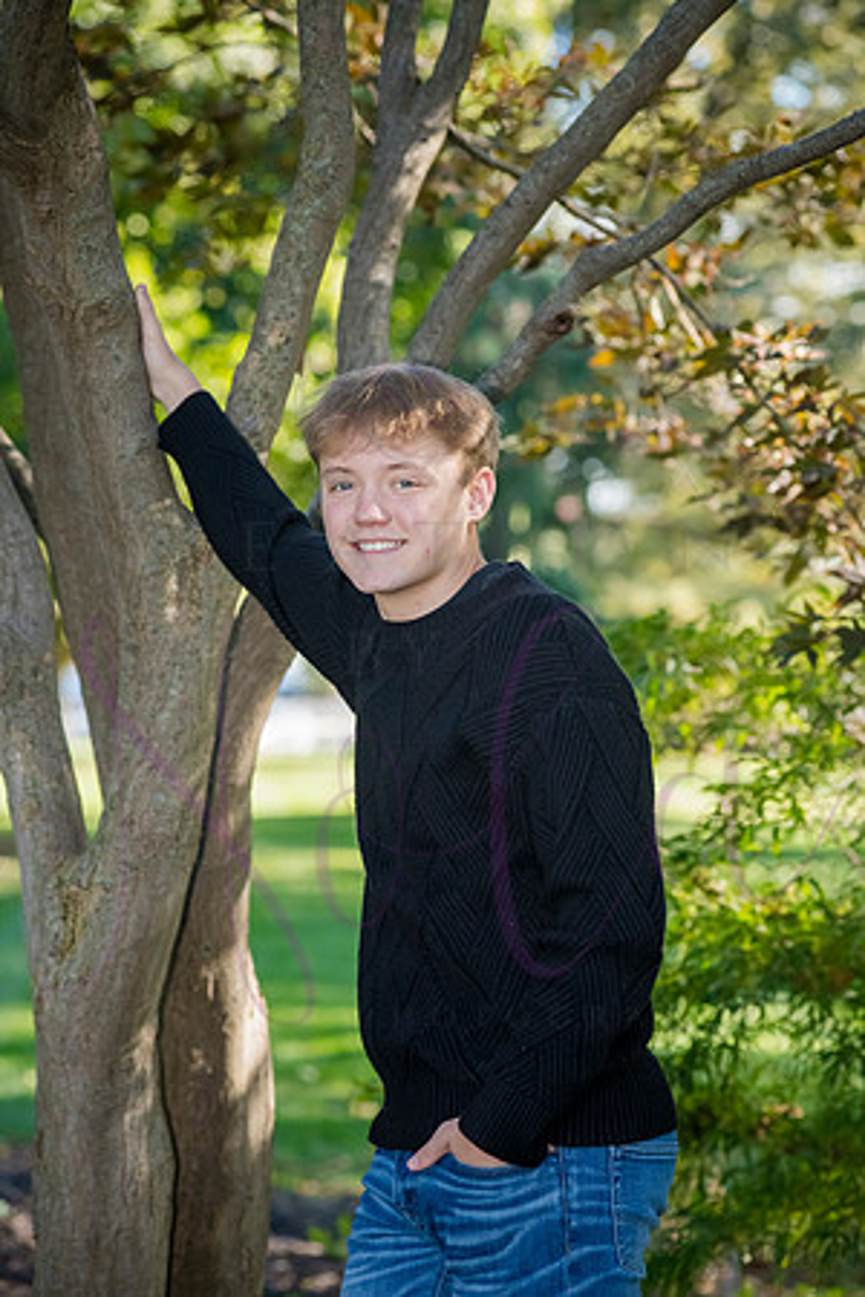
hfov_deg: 11.4
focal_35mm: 120
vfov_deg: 17.1
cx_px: 432
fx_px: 4325
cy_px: 648
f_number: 5.6
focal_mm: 120
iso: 800
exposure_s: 1/320
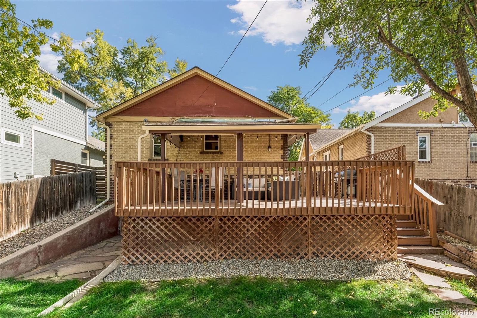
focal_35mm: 17
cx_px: 238
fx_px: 225
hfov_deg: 93.3
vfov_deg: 70.4
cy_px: 159
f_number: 9
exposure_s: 1/250
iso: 400
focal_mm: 17
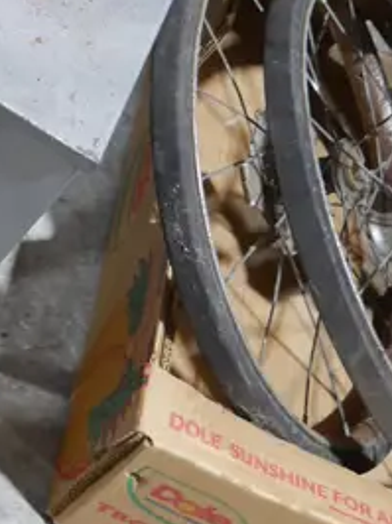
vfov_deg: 14.0
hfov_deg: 10.8
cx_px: -254
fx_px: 1981
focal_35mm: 131
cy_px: -288
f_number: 4
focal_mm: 17
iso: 640
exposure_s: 1/60
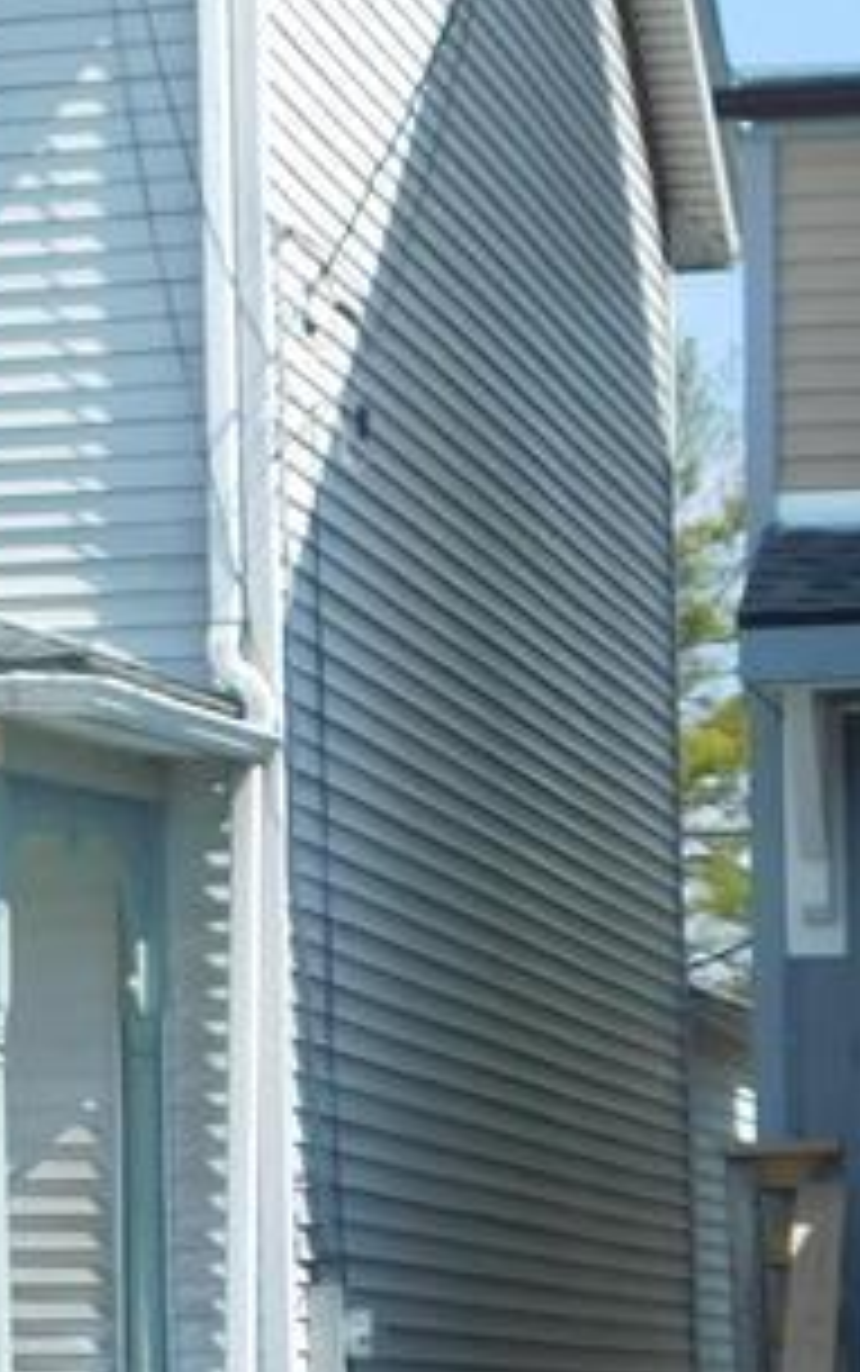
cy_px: 769
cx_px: -788
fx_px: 5992
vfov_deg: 13.1
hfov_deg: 7.9
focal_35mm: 160
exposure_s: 1/800
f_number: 3.7
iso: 125
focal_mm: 8
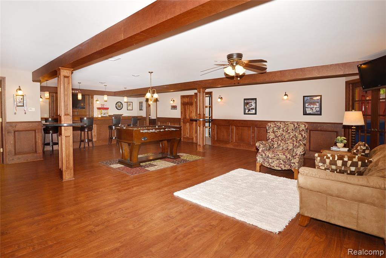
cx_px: 193
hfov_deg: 93.3
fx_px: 182
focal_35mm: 17
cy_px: 129
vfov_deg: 70.5
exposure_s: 1/60
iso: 320
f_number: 7.1
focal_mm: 17
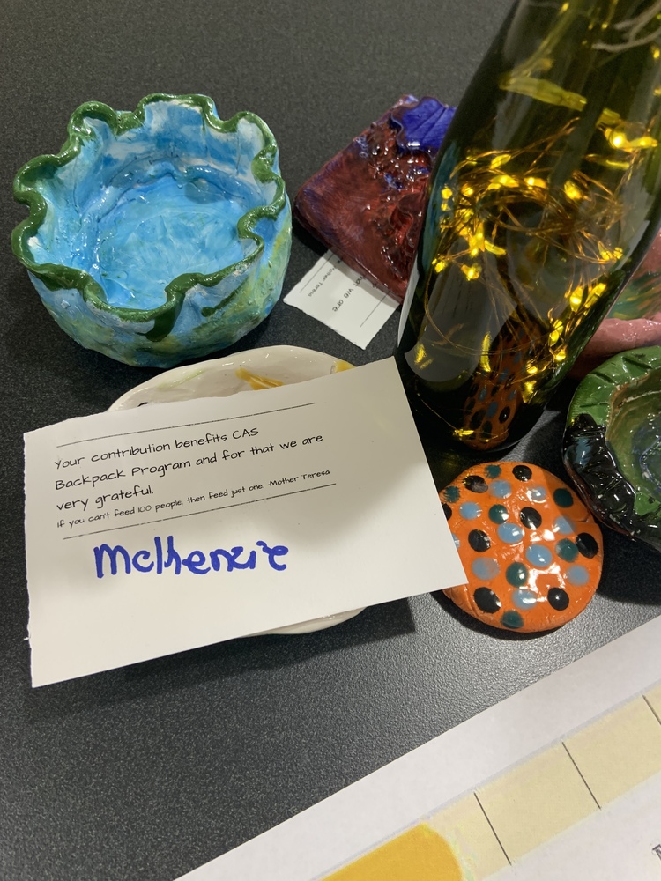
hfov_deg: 53.1
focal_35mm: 26
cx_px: 330
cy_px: 440
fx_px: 662
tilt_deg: -61.7
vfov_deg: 67.3
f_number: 1.8
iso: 125
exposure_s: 1/60
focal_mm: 4.25
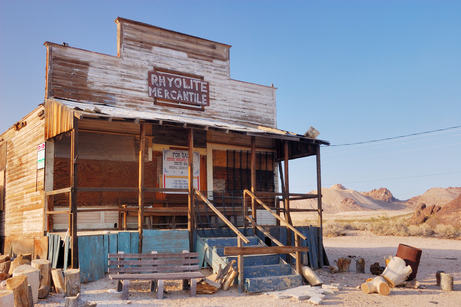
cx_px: 230
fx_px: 461
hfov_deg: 53.2
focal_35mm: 36
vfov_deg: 36.8
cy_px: 154
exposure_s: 1/40
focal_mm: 24
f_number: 11
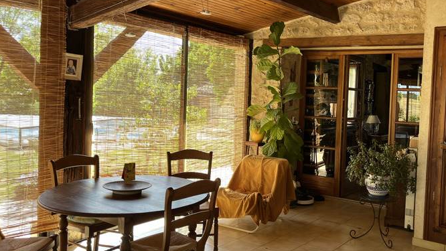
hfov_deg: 57.6
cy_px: 116
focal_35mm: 34
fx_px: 402
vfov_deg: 34.7
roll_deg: -1.7
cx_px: 267
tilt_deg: -1.7
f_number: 1.6
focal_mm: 5.1
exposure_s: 1/121
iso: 50
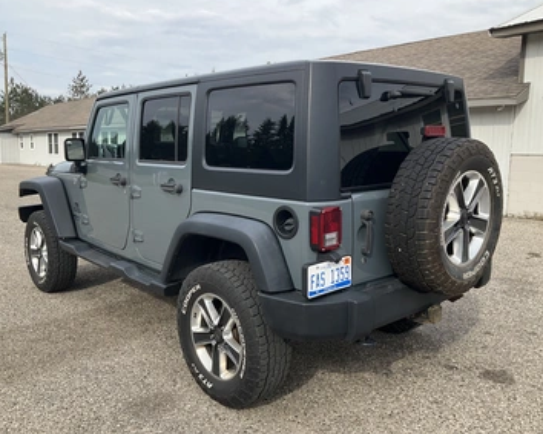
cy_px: 219
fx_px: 514
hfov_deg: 55.7
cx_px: 265
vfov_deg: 45.8
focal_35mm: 32
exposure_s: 1/842
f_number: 1.8
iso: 25
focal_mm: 3
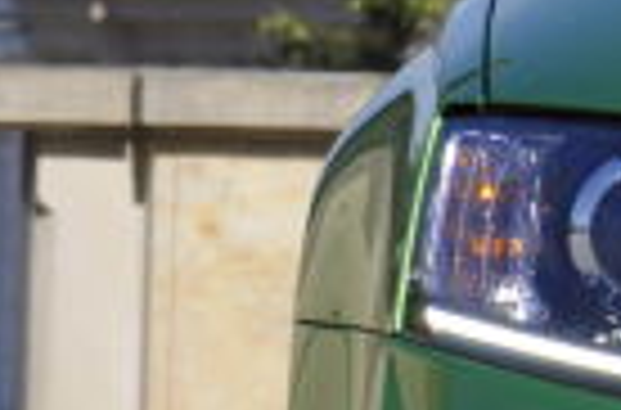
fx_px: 17638
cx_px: 1908
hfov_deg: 2.0
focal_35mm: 1026
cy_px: 221
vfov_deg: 1.3
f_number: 10
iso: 200
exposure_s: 1/400
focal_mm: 92
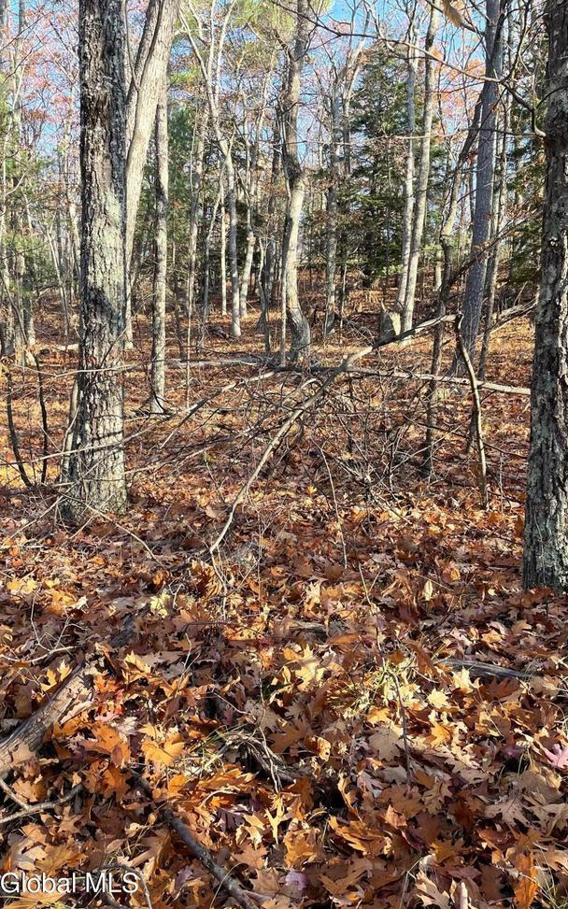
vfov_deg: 64.6
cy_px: 448
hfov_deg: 43.1
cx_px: 269
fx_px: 718
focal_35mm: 29
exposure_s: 1/262
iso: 32
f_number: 1.6
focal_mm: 4.2
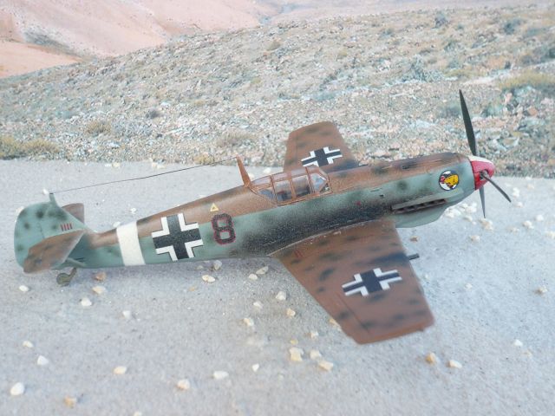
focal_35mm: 52
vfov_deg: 28.0
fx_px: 834
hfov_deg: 36.8
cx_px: 278
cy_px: 208
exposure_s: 1/100
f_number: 3.4
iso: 100
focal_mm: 7
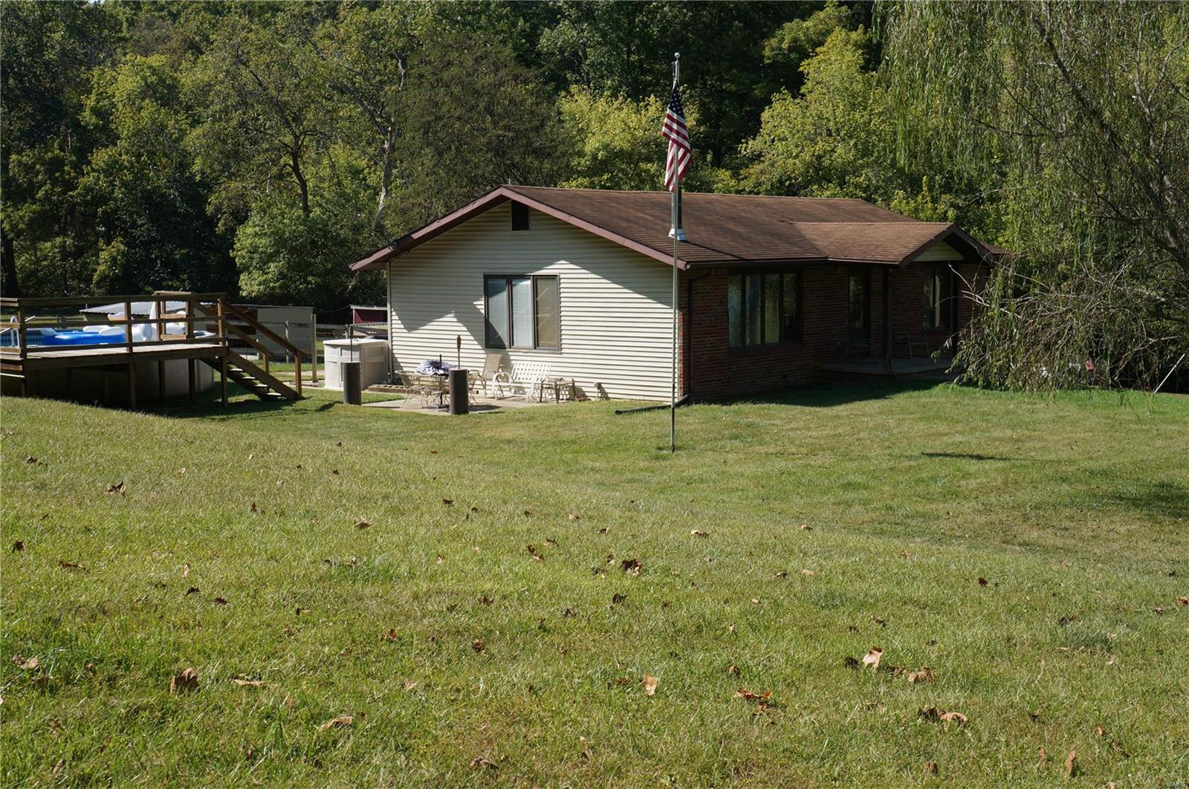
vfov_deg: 30.8
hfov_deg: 45.0
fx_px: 1435
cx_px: 594
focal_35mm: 44
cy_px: 394
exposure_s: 1/160
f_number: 9
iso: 100
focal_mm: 29
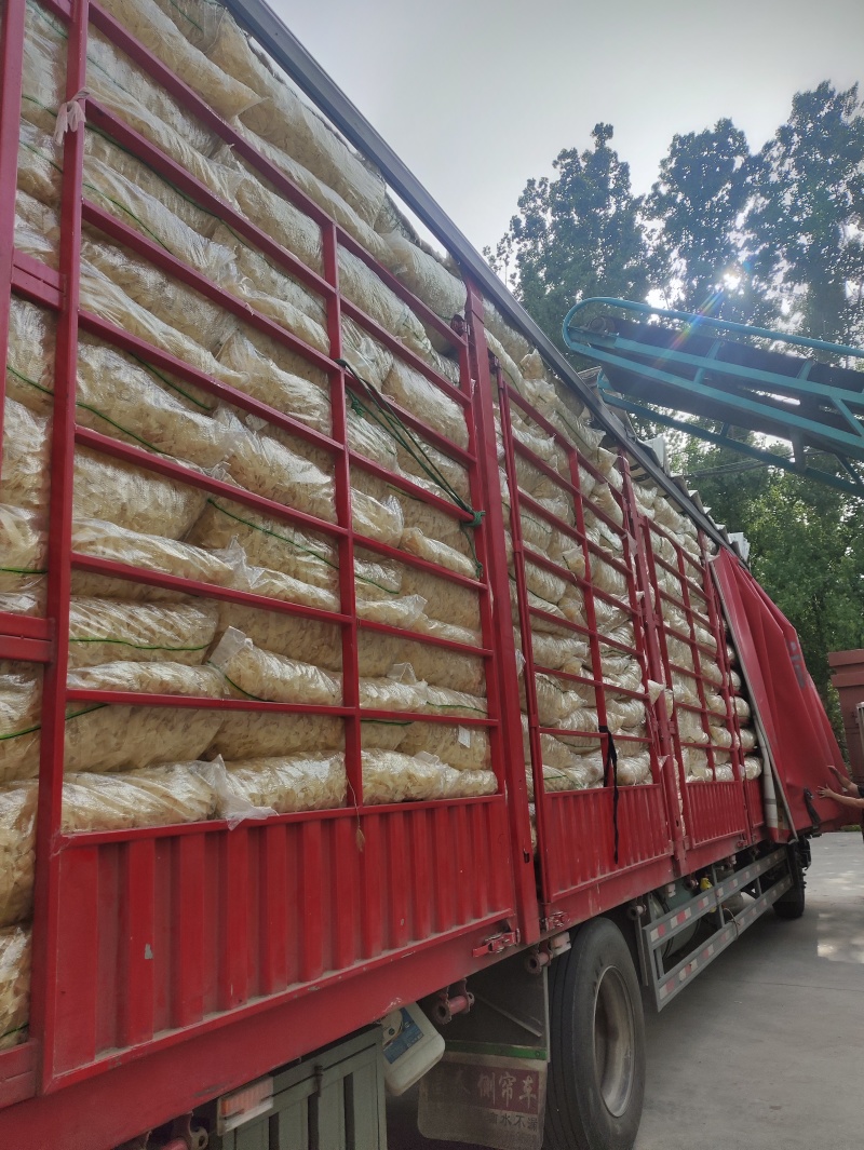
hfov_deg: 56.9
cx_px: 432
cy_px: 575
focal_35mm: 24
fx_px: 798
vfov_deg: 71.6
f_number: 1.8
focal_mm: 4.68
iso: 50
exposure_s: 1/1648
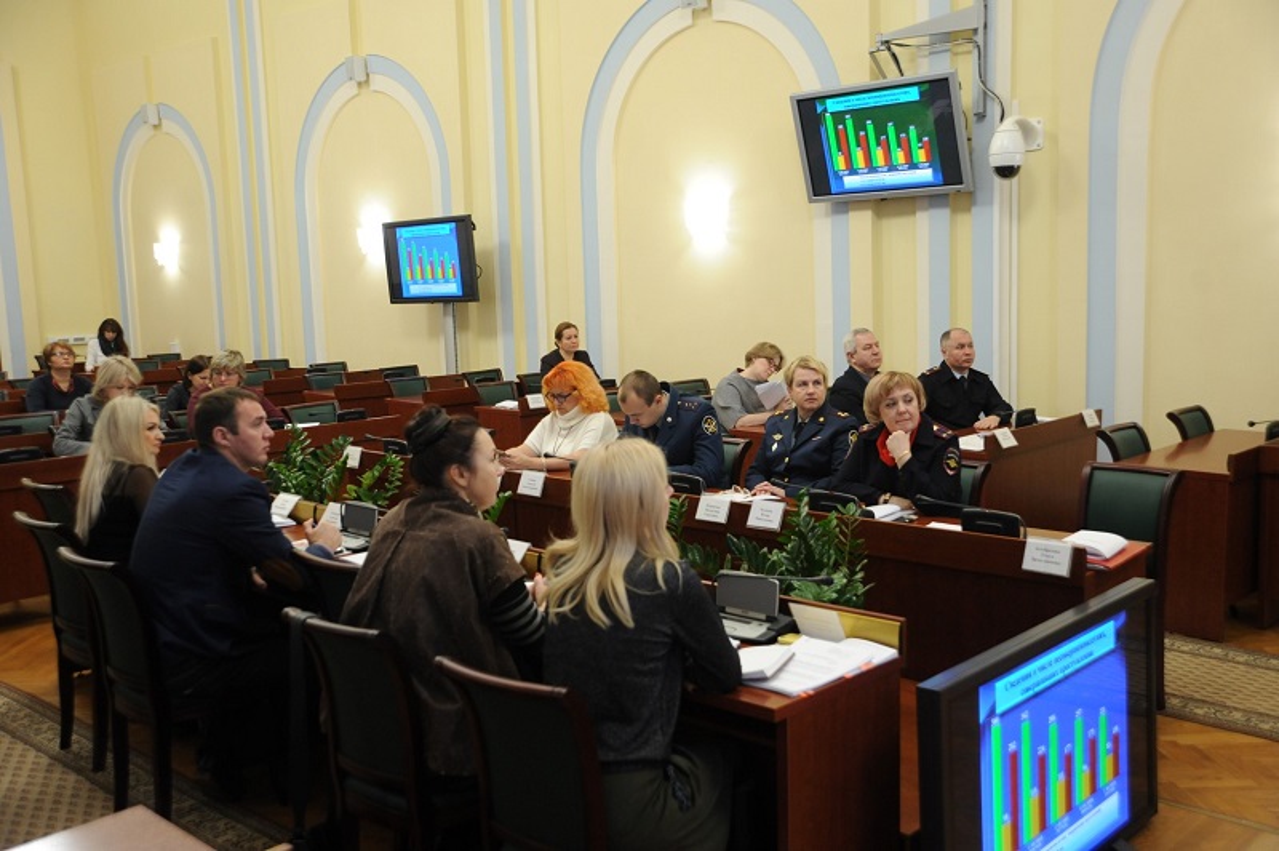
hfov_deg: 54.5
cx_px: 640
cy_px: 426
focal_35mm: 35
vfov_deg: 37.8
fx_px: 1242
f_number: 3.2
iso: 2000
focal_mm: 35
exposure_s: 1/160
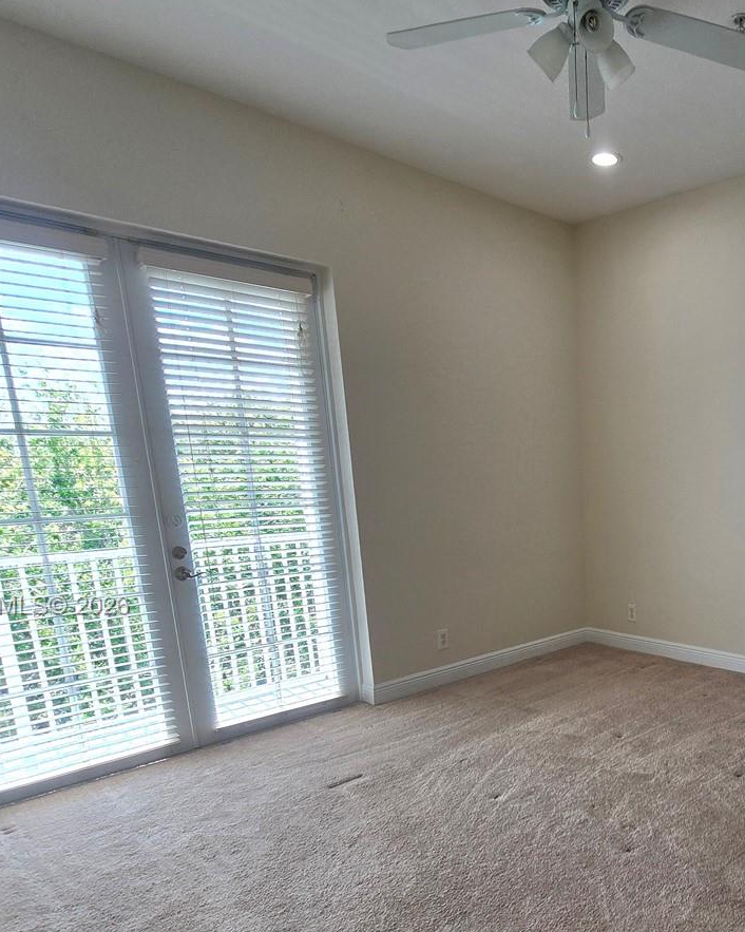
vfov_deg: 70.9
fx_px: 634
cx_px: 645
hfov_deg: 54.5
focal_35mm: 23
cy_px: 607
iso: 50
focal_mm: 2.2
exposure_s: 1/143
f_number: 2.2
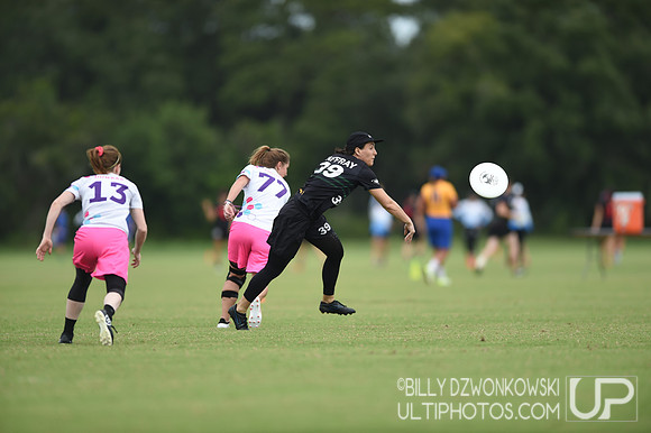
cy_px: 216
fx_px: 7229
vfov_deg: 3.4
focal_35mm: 400
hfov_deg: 5.2
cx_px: 326
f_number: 2.8
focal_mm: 400
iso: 125
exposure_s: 1/1000
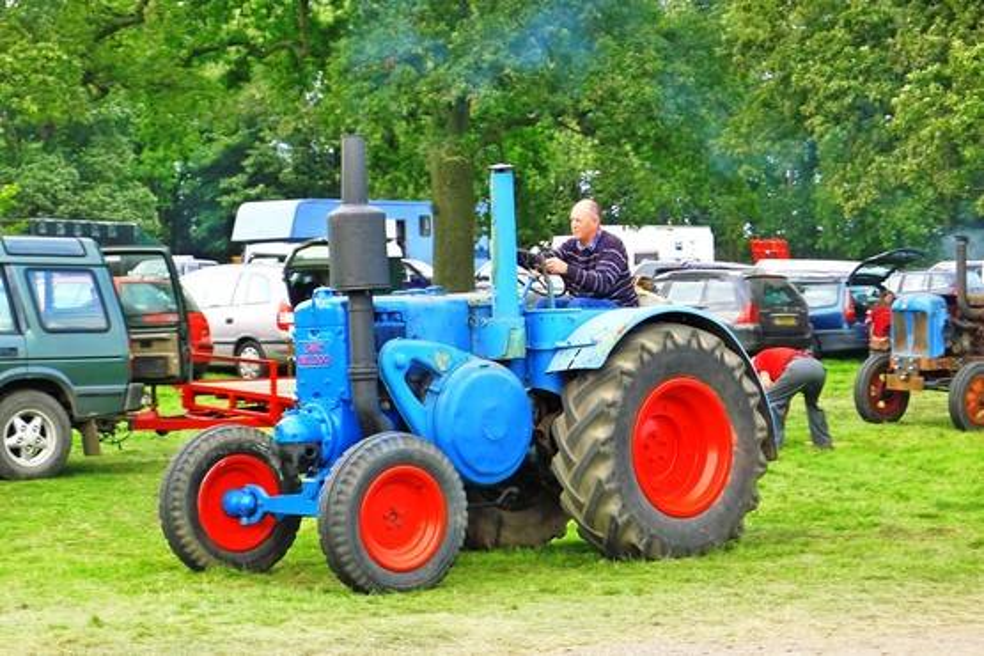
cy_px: 328
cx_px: 492
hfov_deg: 21.9
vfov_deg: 14.7
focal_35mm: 93
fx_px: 2542
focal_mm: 19.2
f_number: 3.3
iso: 400
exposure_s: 1/100
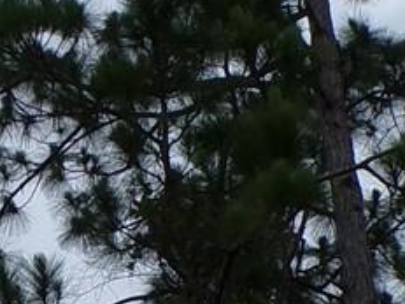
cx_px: 140
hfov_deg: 11.9
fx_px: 1941
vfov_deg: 8.5
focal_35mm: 166
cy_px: 606
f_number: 4.4
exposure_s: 1/750
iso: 100
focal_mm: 4.3
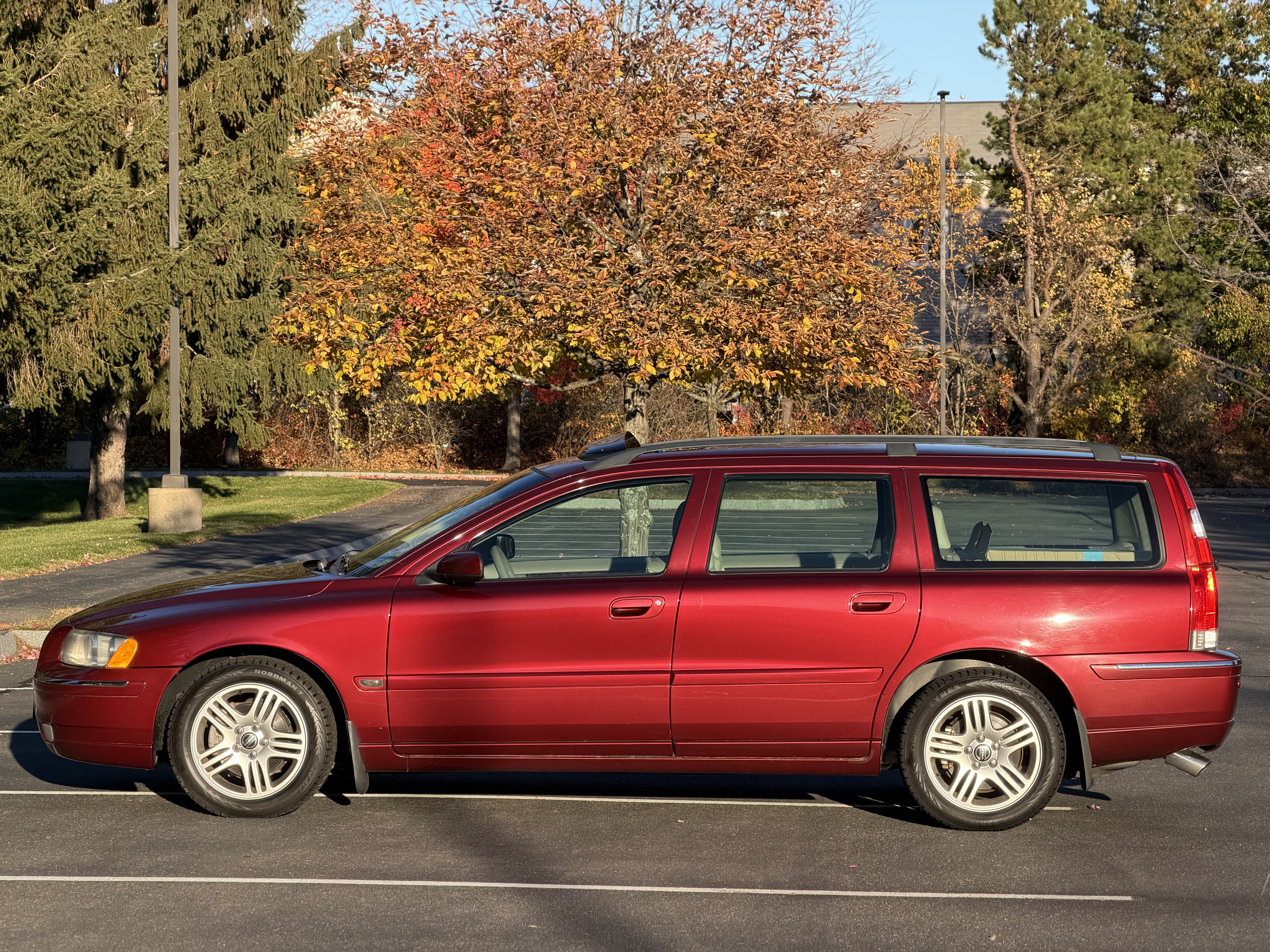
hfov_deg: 19.6
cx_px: 635
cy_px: 476
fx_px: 3669
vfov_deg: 14.8
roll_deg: -0.2
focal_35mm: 100
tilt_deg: -1.3
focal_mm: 16.89
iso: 50
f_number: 2.8
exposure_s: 1/502
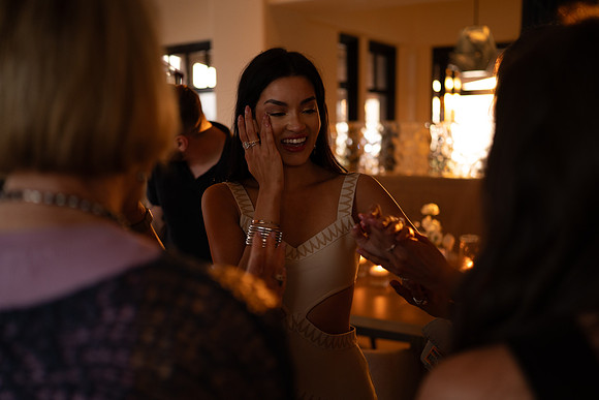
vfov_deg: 37.9
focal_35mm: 35
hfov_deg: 54.4
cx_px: 300
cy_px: 200
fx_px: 582
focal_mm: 35
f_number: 1.8
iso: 800
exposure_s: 1/160
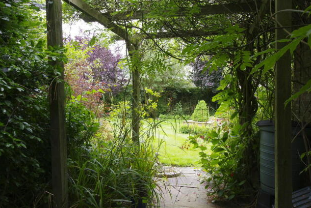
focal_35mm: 31
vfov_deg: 42.3
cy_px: 105
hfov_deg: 60.3
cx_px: 154
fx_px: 268
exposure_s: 1/50
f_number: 8
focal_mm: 20
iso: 800
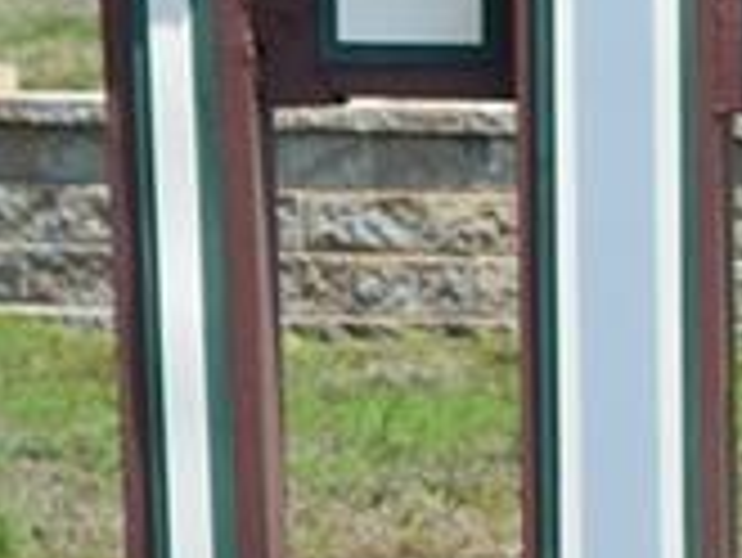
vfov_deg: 3.6
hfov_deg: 4.7
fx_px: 8838
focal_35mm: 412
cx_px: 1934
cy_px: 783
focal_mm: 46
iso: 400
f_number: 11
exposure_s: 1/400
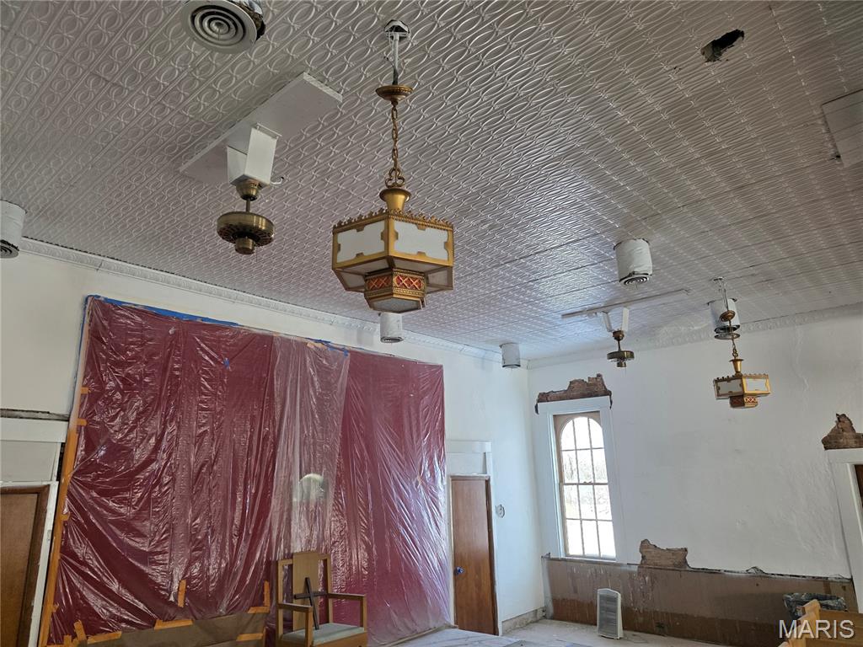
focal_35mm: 23
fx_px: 573
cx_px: 432
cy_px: 324
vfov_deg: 58.9
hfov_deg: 73.9
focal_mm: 6.3
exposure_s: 1/180
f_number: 1.7
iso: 160
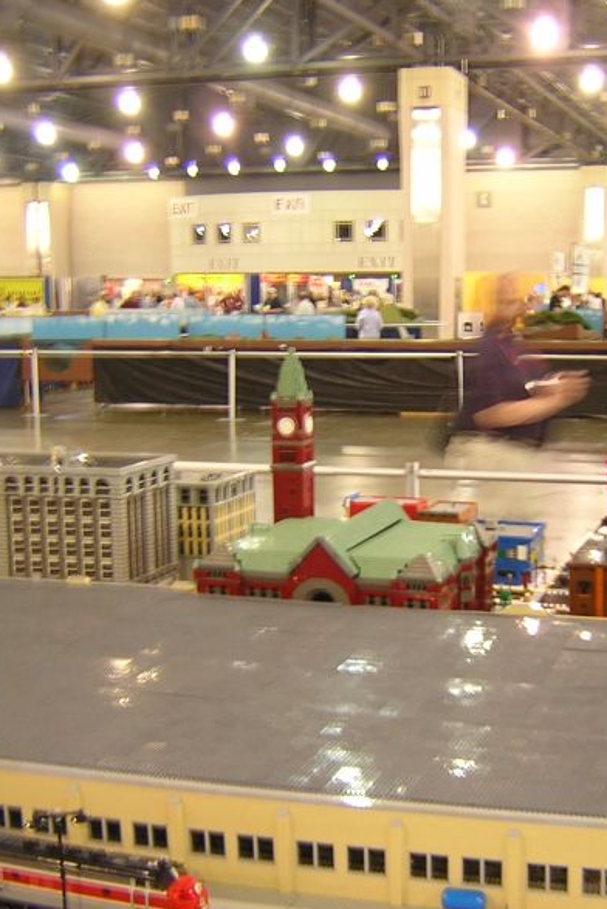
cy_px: 461
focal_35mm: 51
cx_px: 426
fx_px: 1288
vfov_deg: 38.9
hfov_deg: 26.3
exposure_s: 1/6.3
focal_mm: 4.7
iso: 100
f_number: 2.6
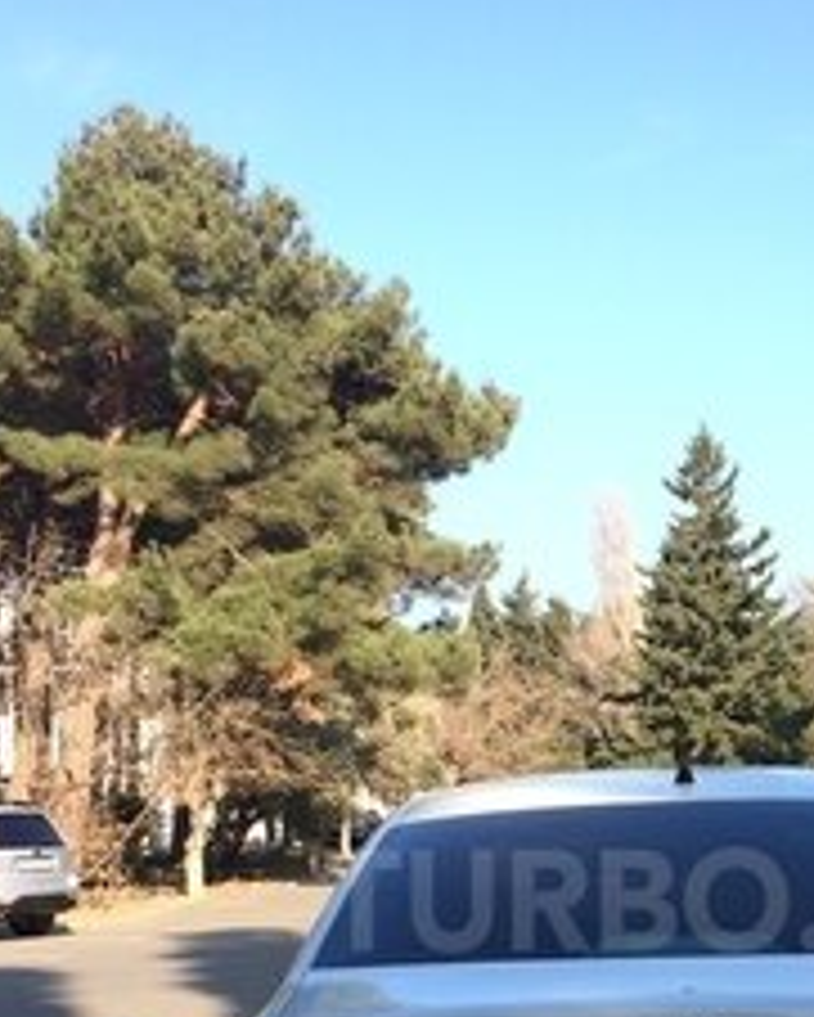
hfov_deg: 24.2
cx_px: 670
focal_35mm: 62
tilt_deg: -3.4
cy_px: 900
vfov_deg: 29.3
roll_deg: +0.7
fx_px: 1866
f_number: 2.2
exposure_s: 1/695
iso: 32
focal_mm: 4.15
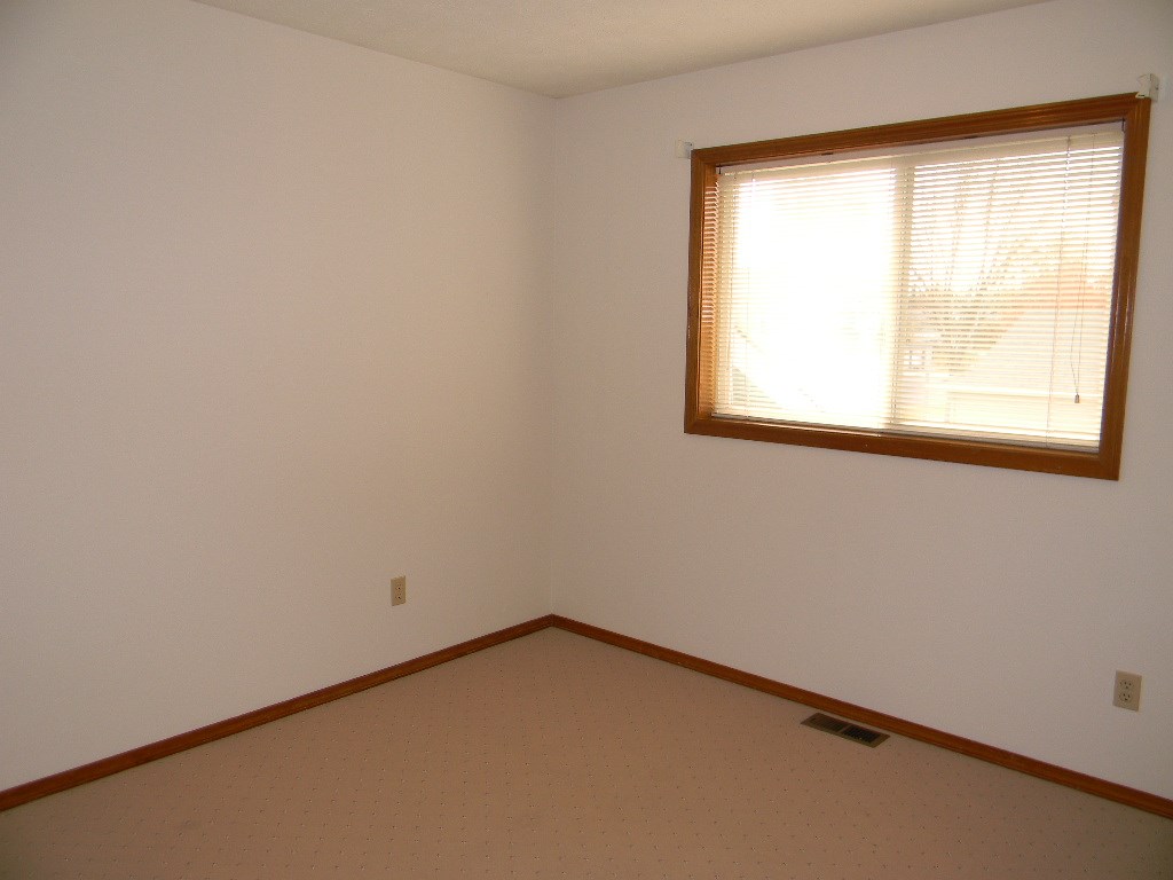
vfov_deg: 49.7
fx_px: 949
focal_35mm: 28
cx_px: 586
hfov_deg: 63.4
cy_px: 440
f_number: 3.5
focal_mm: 5
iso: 80
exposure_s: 1/46.6
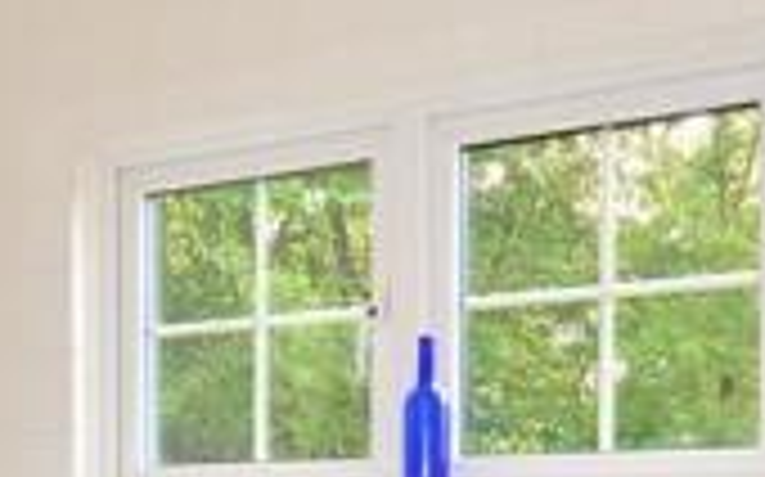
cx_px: 418
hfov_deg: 34.5
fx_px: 1229
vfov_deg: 20.8
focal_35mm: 59
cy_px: 538
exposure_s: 1/50
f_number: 5
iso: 200
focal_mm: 10
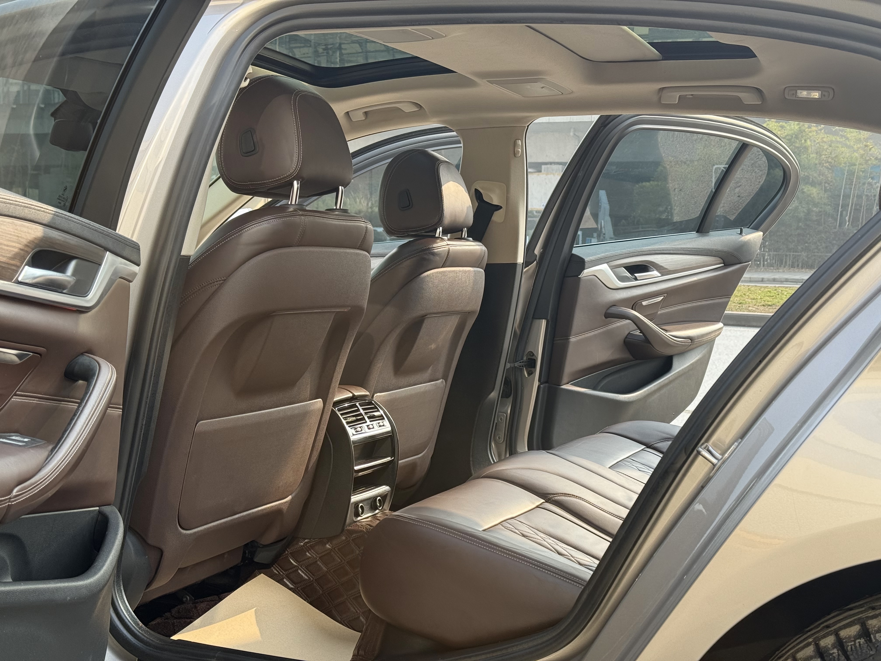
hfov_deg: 39.7
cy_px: 330
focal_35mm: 48
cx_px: 440
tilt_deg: -5.2
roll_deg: -1.3
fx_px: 1222
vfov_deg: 30.3
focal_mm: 6.76
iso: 64
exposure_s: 1/557
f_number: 1.78
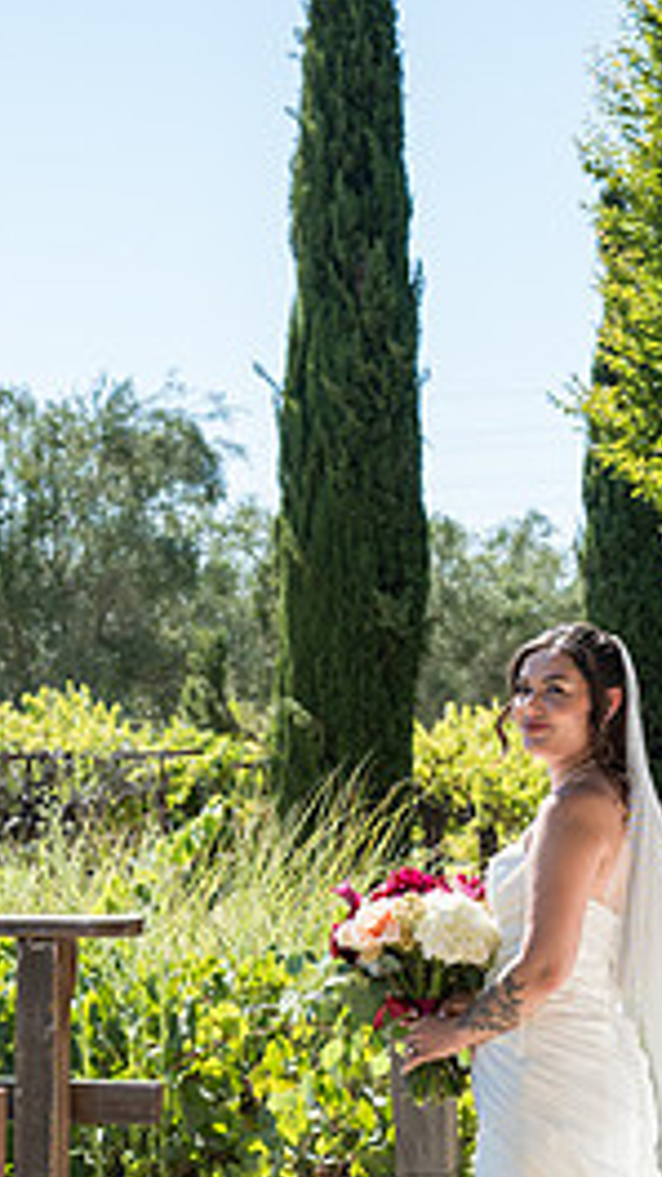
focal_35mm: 90
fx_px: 2809
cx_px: 568
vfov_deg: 23.6
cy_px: 753
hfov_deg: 13.3
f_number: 4
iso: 125
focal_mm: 35
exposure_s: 1/500
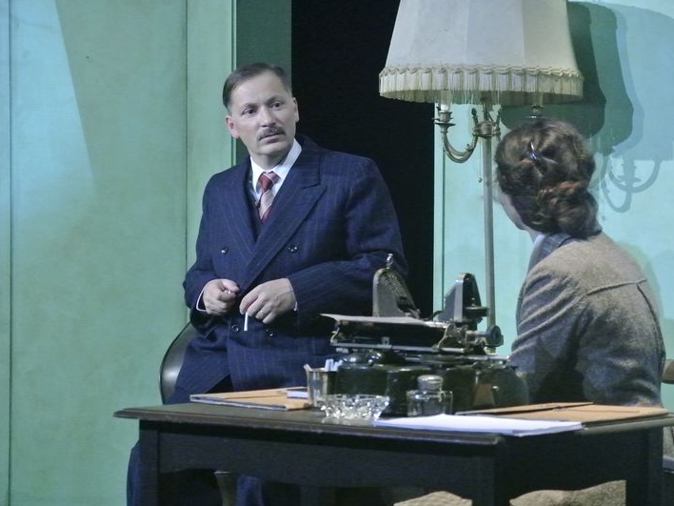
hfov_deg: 13.2
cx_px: 377
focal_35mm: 150
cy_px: 252
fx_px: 2921
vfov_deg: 9.9
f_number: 4.2
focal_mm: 51.2
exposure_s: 1/100
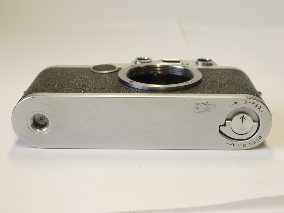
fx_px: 492
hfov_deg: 32.2
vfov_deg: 24.4
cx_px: 142
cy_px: 106
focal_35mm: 60
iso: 400
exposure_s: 1/25
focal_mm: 30
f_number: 8
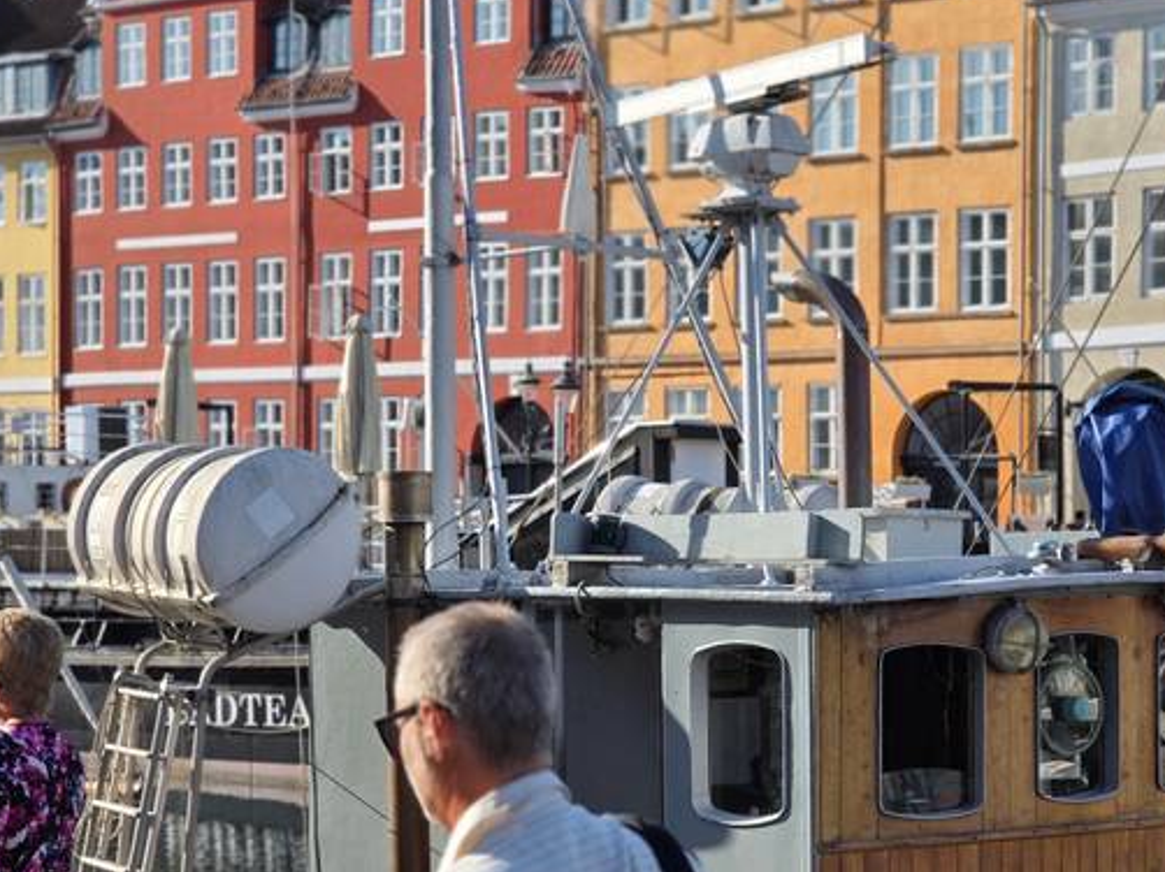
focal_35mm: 99
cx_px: 661
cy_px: 519
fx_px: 3330
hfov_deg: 19.8
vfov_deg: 14.9
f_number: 2.4
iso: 50
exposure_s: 1/1076
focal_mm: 7.9
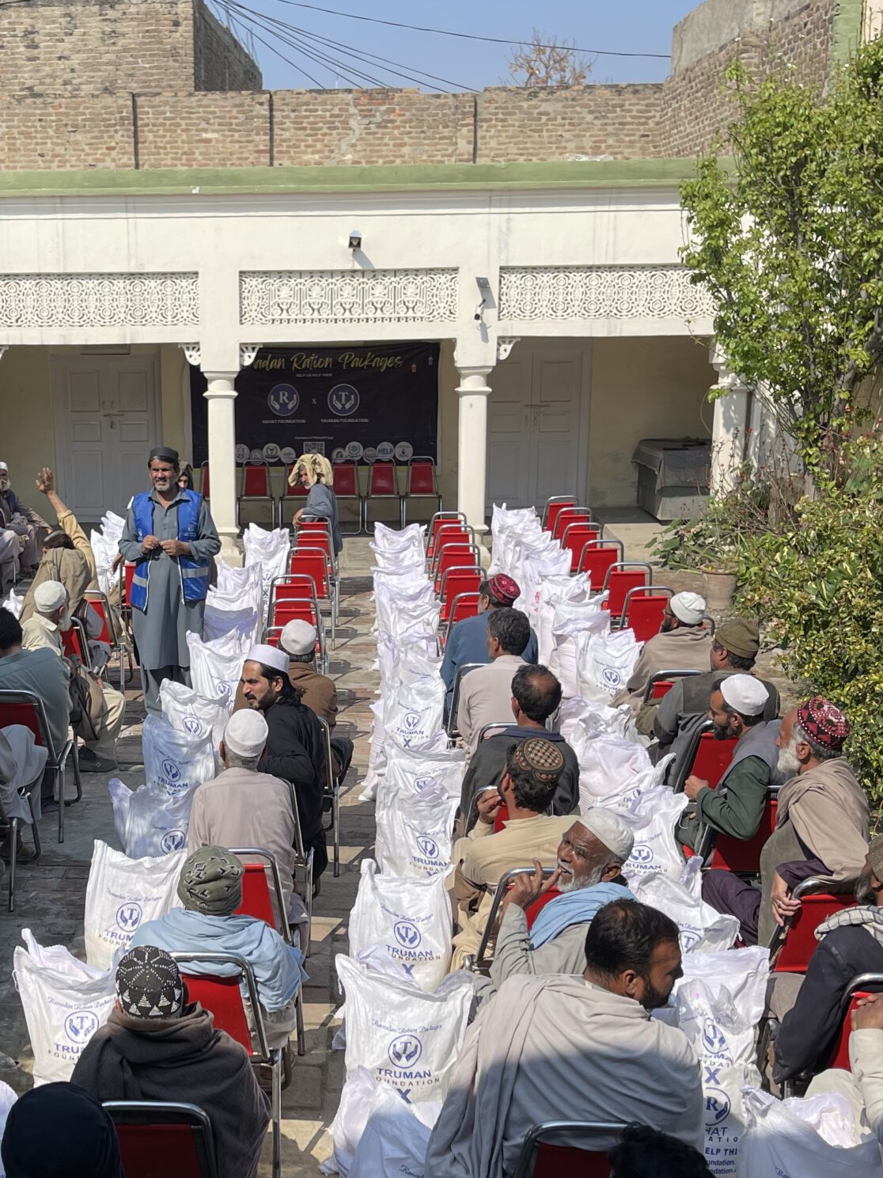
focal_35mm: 43
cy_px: 678
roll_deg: +0.5
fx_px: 1462
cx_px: 247
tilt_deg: -14.9
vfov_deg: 43.7
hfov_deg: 33.1
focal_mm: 5.1
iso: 32
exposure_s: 1/4202
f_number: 1.6
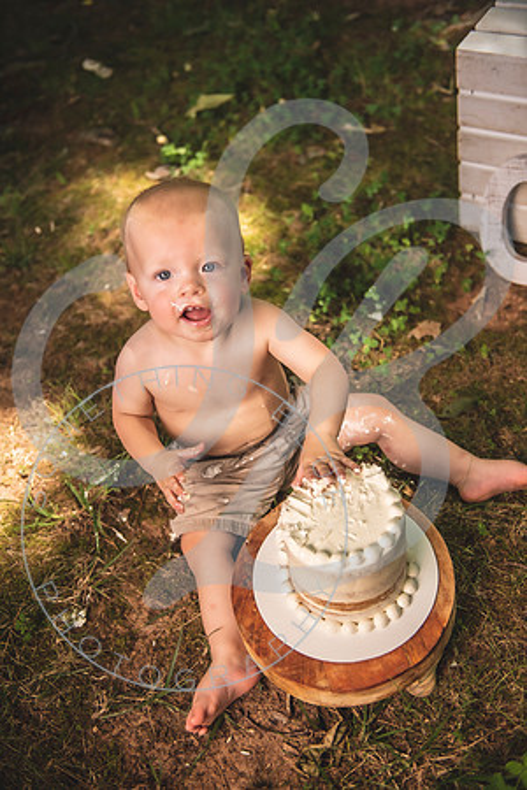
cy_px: 395
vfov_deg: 50.7
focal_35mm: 38
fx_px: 834
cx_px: 264
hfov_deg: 35.1
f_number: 2.8
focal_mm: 38
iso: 200
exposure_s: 1/400
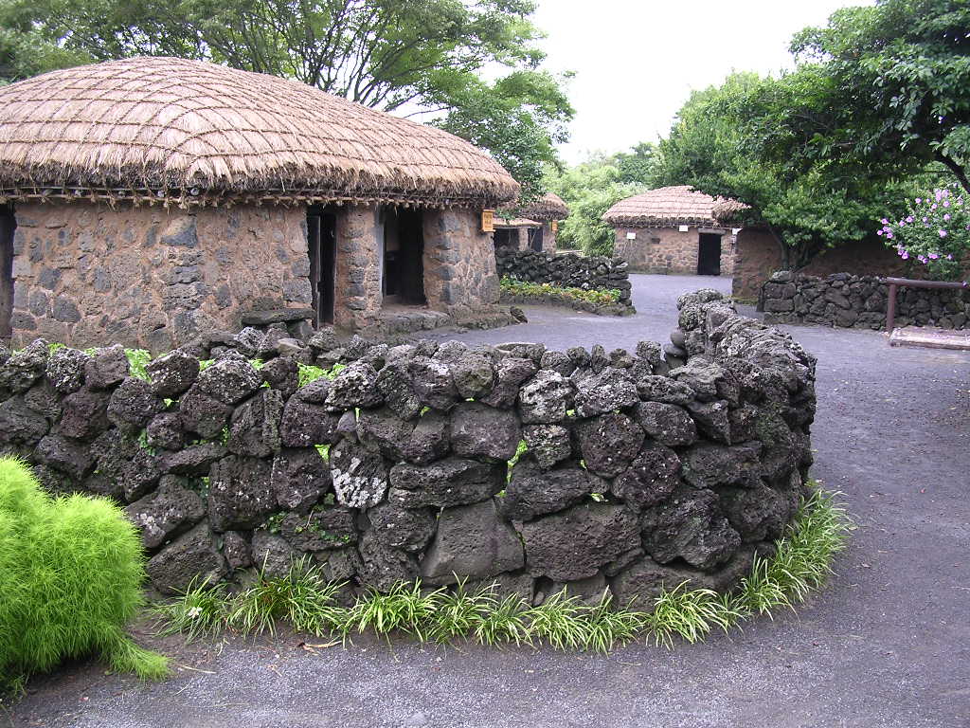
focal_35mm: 38
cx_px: 485
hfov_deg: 49.0
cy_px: 364
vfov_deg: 37.7
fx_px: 1065
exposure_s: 1/77.2
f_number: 2.8
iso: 100
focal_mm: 5.8
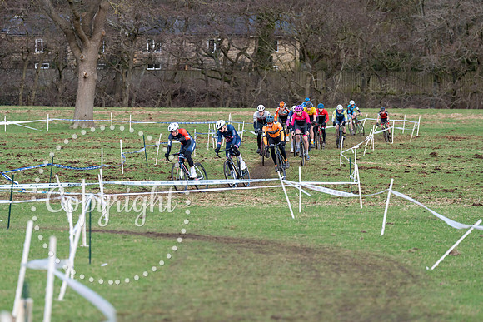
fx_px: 2644
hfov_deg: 10.4
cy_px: 161
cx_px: 242
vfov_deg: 7.0
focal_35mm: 197
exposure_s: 1/1000
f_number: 4
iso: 2000
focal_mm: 197
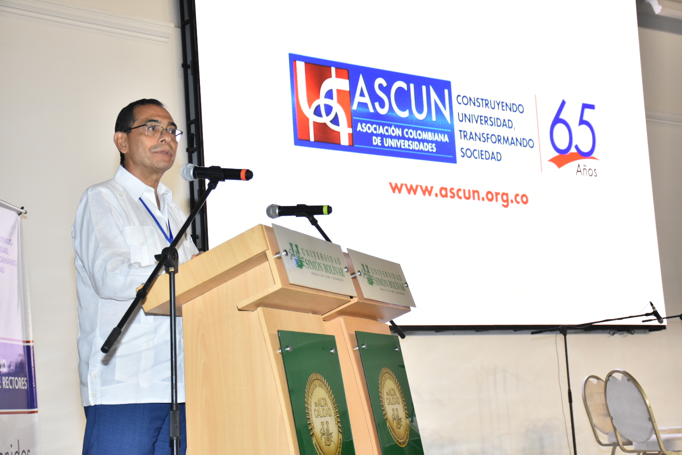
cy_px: 228
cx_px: 341
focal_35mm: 63
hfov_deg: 31.9
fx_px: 1193
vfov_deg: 21.6
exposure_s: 1/200
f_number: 5.6
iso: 1600
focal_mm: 42
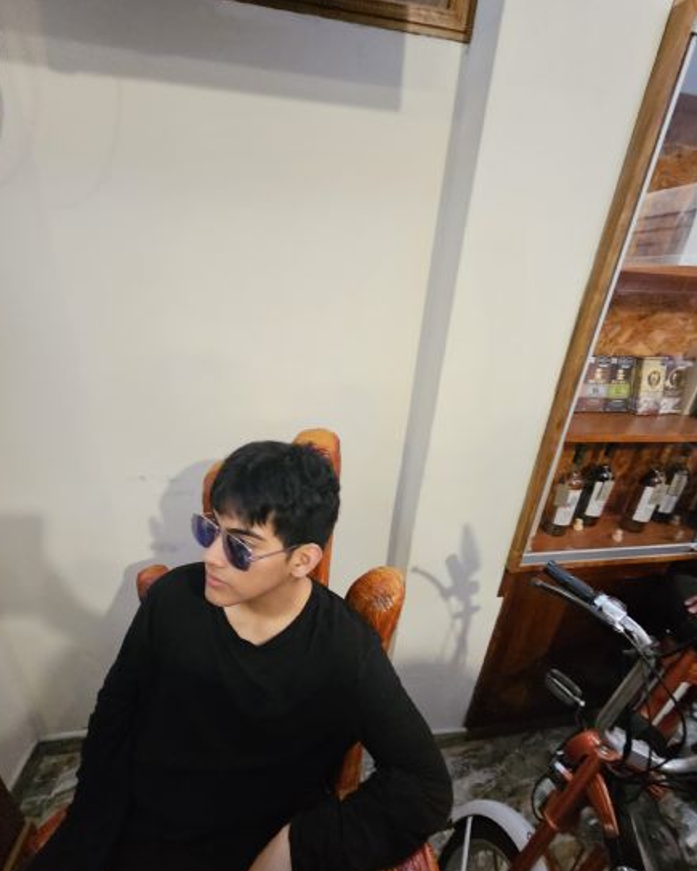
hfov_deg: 88.0
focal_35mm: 14
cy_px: 477
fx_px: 361
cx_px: 344
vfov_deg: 100.4
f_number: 2.2
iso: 1250
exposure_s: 1/24
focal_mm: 2.2
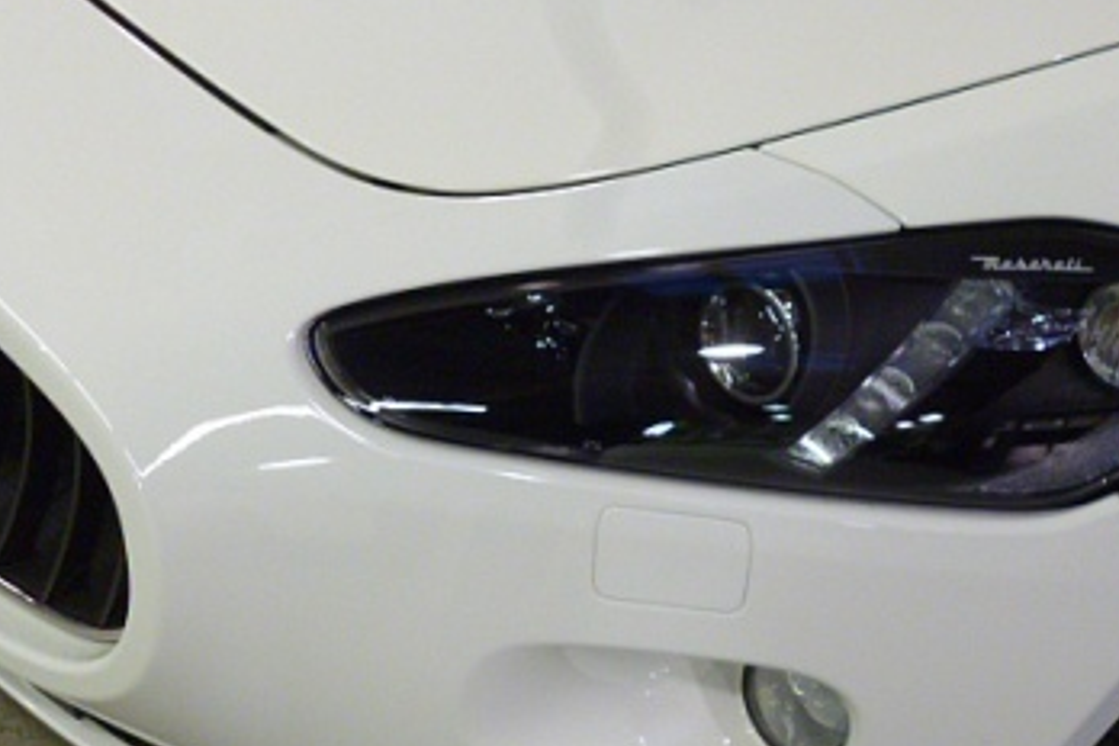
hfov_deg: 34.8
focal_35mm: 57
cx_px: 730
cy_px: 497
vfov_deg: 23.7
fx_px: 1772
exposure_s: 1/40
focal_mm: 6.4
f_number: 3.1
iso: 400
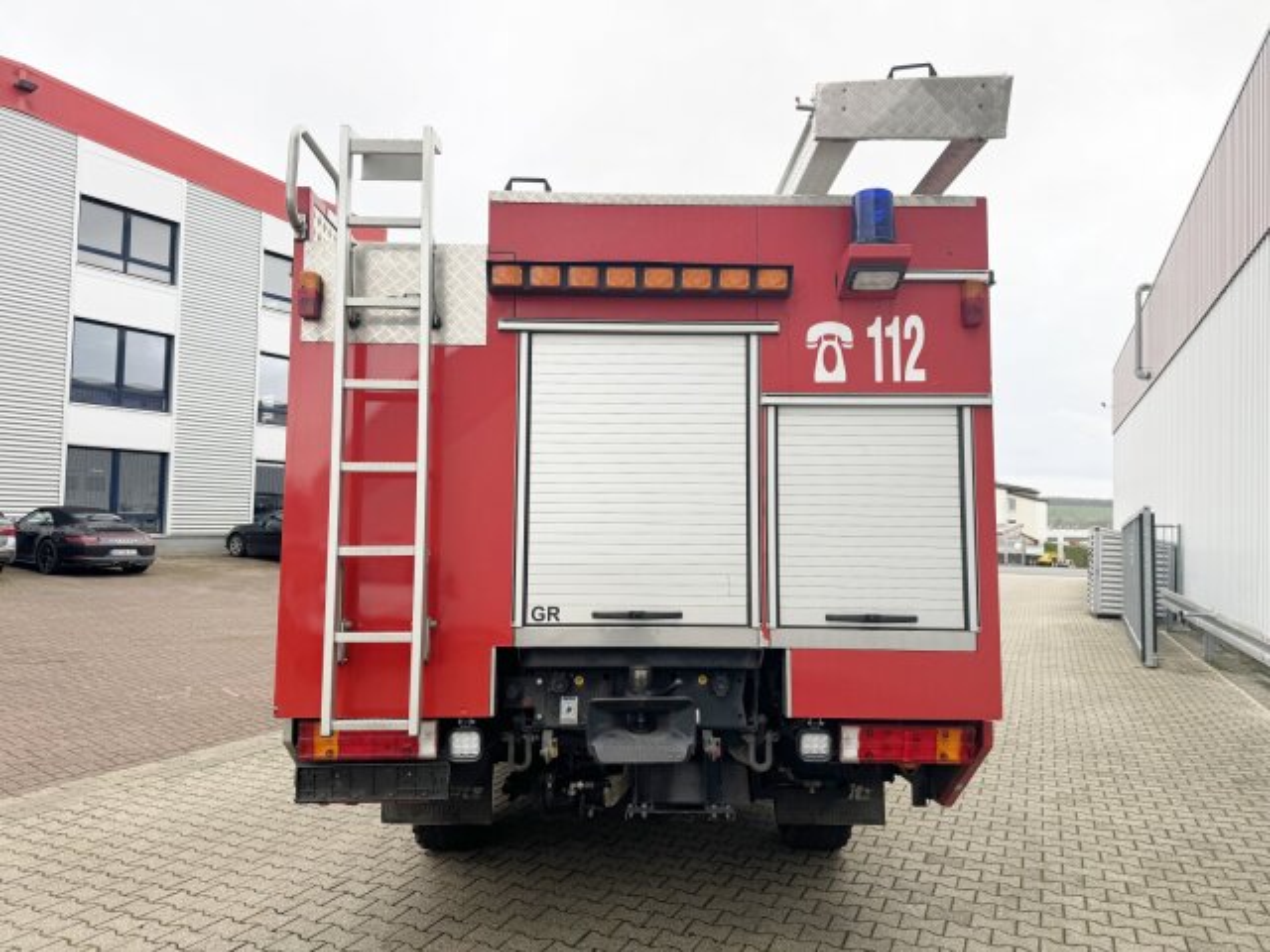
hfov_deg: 71.6
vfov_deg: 56.8
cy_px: 476
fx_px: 881
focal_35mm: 24
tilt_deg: +4.7
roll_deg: -0.8
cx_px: 635
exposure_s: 1/715
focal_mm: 6.76
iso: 80
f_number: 1.78
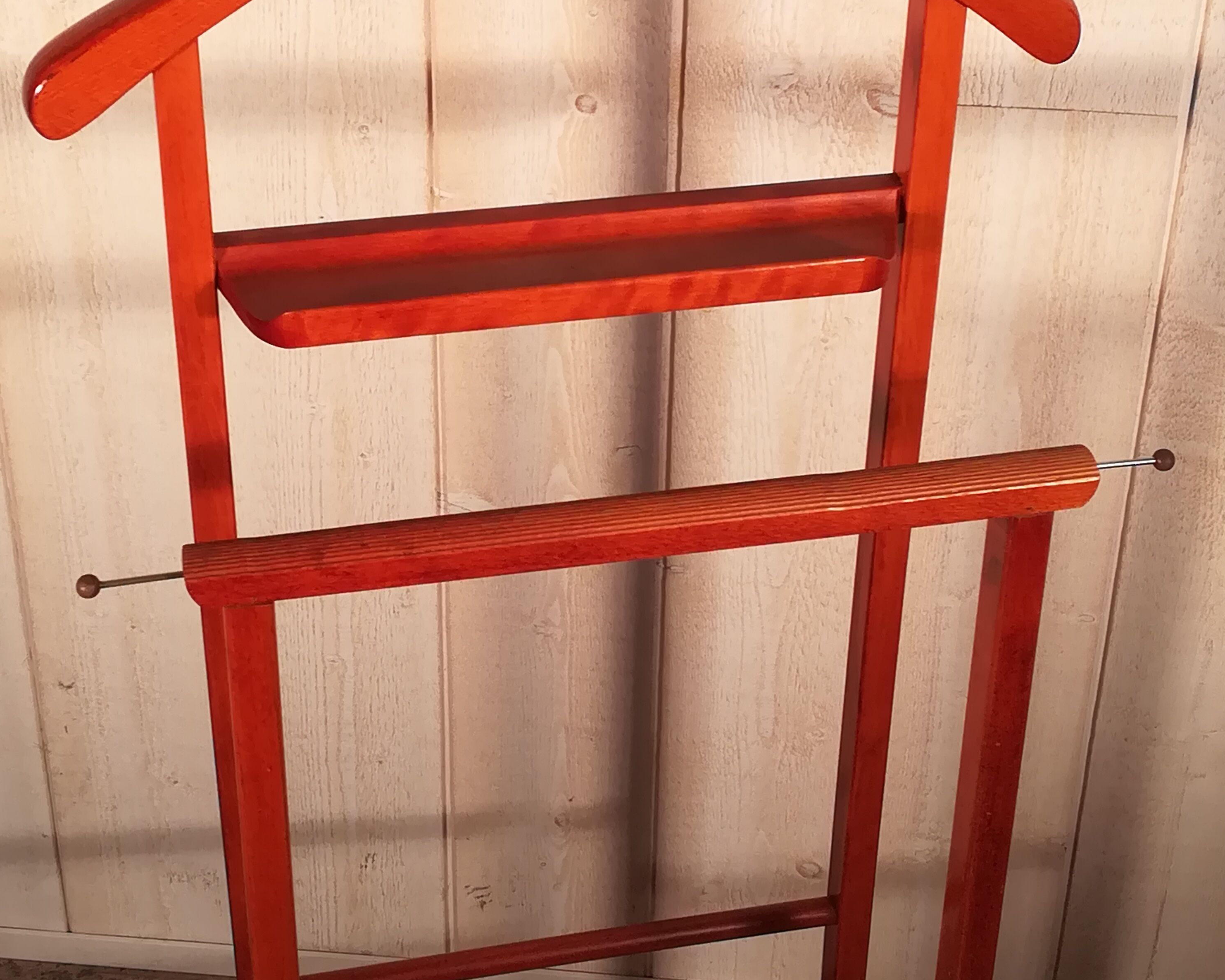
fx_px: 2320
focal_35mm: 64
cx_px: 614
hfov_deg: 29.6
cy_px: 329
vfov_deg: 23.7
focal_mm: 3.83
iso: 64
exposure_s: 1/100
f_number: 2.2
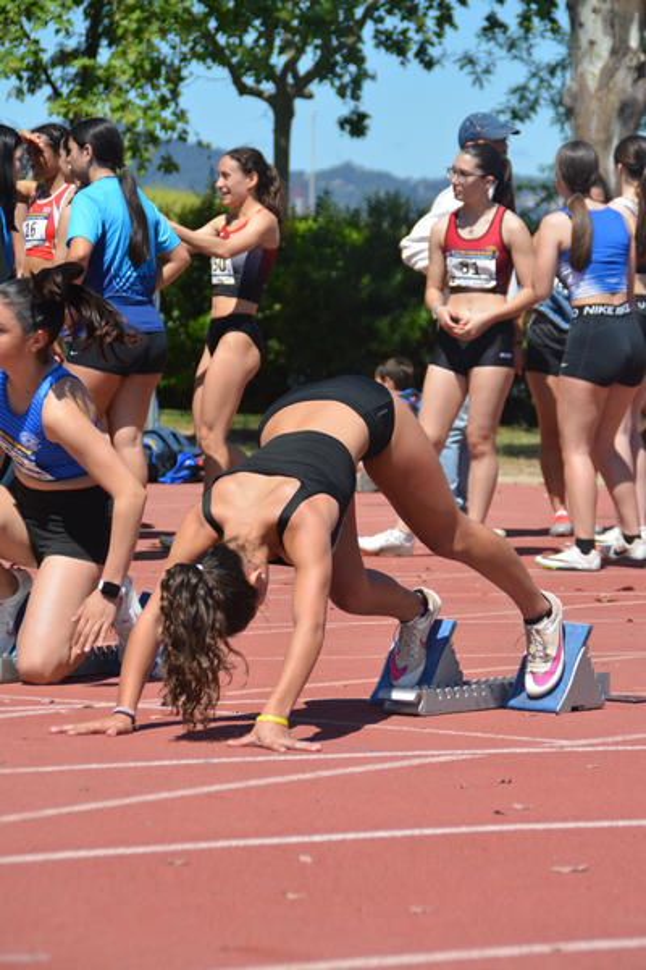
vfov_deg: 11.4
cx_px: 323
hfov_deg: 7.6
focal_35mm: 180
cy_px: 485
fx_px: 4845
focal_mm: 120
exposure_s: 1/1600
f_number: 7.1
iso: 400
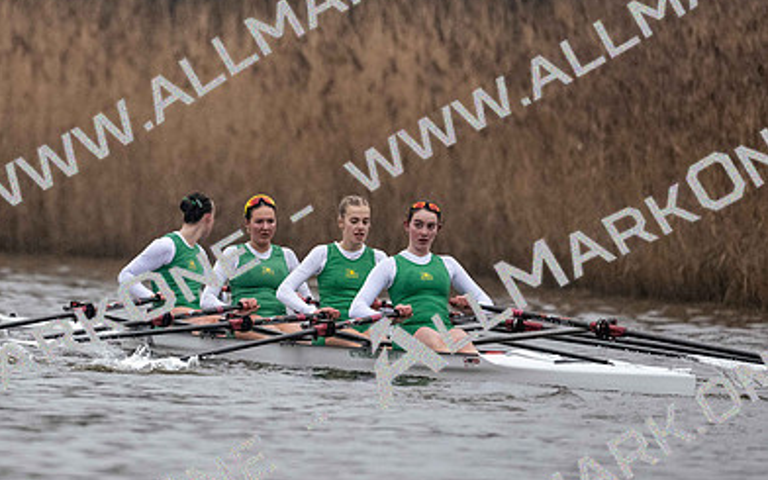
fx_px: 12621
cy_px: 224
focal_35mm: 603
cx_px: 202
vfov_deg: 2.2
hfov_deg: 3.5
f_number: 4.5
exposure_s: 1/1600
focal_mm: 400
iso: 4500
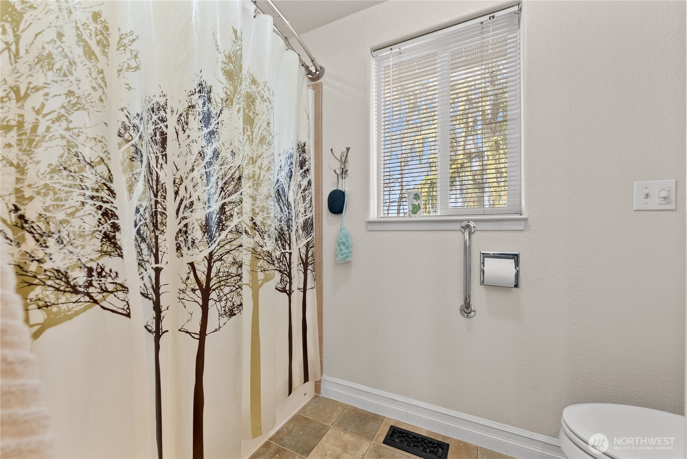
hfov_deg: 104.2
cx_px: 344
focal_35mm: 14
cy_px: 230
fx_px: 267
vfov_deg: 81.3
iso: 400
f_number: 3.5
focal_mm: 14
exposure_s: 1/50
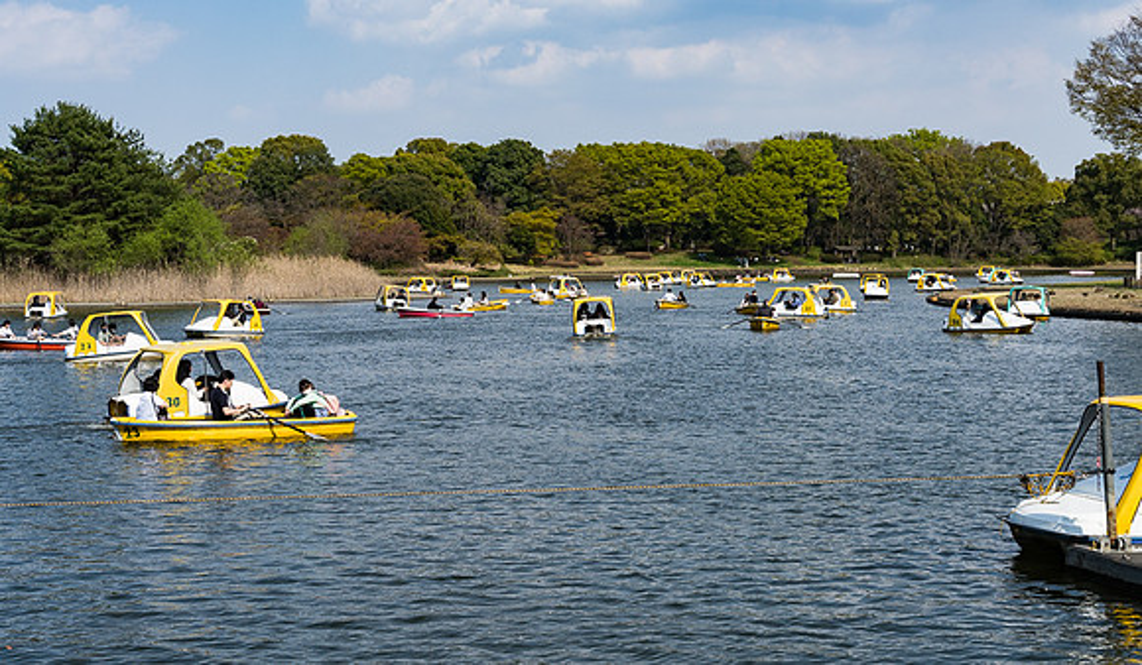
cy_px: 285
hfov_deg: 34.5
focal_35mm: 60
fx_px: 1840
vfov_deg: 20.5
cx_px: 571
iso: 400
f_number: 16
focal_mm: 58
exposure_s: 1/400
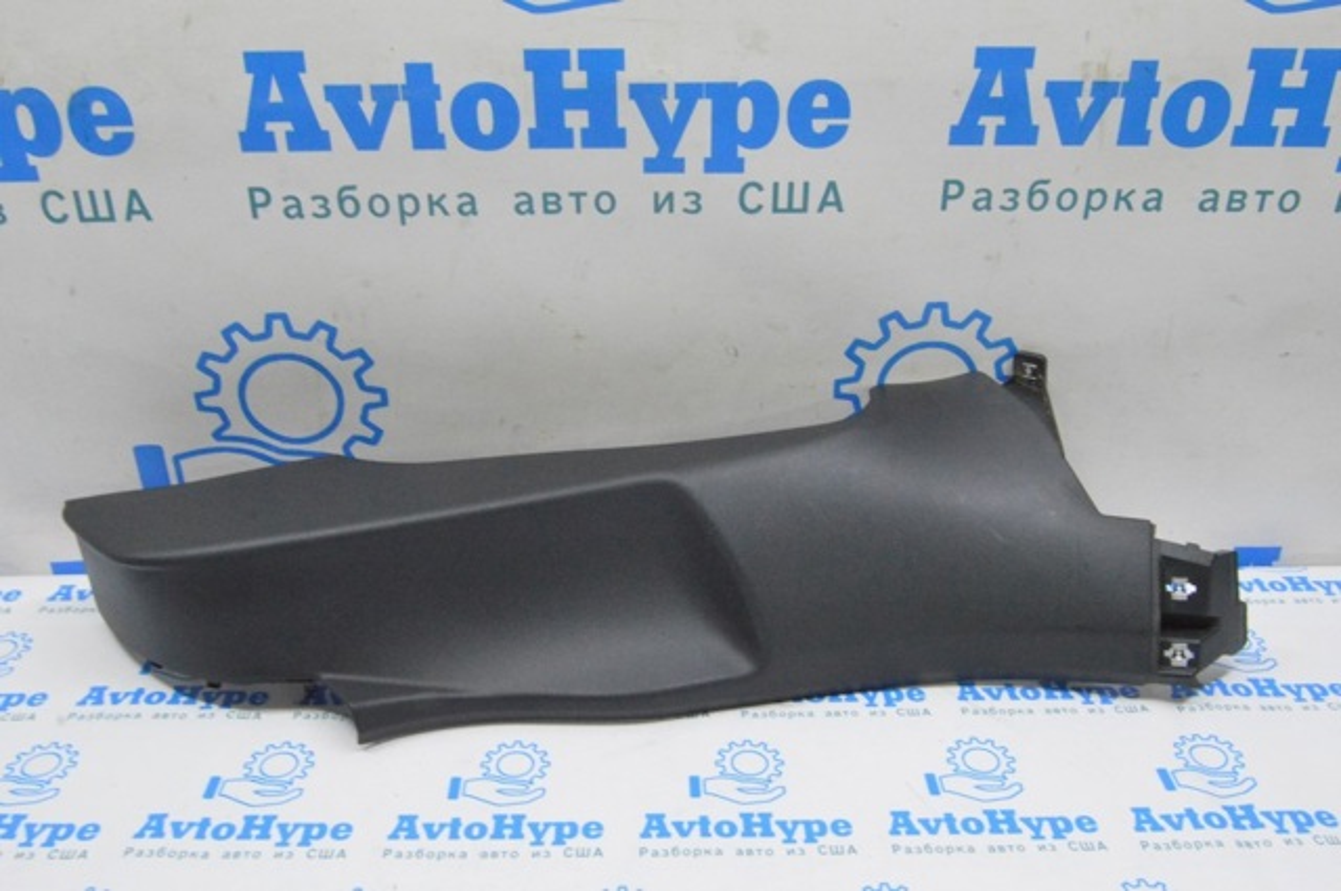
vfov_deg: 38.3
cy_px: 446
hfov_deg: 55.2
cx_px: 670
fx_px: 1283
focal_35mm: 34
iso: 6400
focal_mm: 23
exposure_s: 1/20
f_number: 20
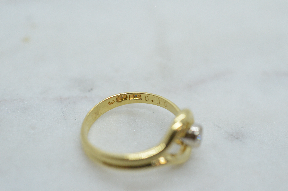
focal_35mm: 60
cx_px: 144
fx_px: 479
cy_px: 96
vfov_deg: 22.5
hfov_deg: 33.5
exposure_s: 1/1000
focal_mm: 40
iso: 2500
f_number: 6.3
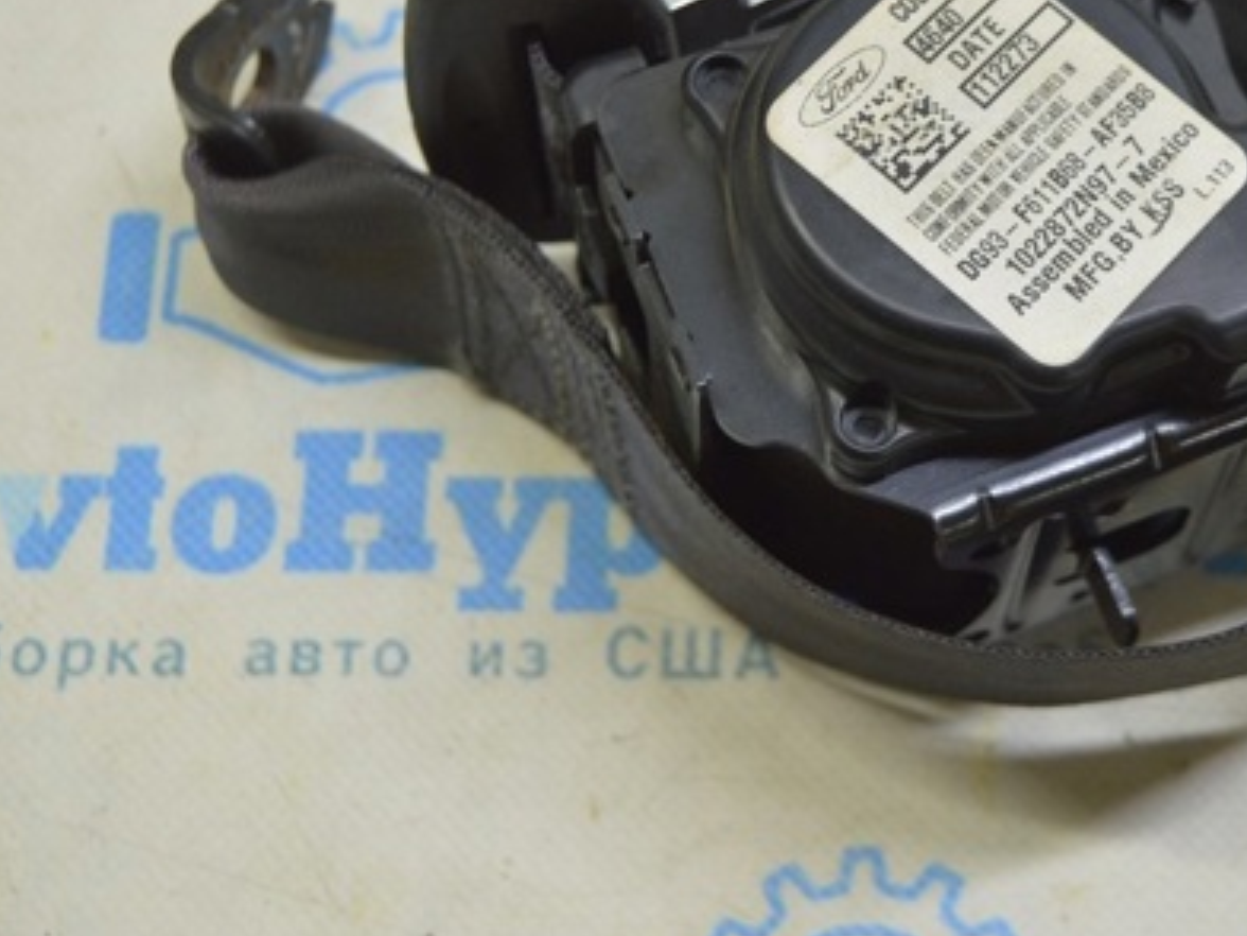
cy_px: 279
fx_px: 2882
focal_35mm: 80
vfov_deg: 18.4
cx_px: 881
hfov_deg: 24.2
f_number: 5.6
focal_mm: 34
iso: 400
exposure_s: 1/25
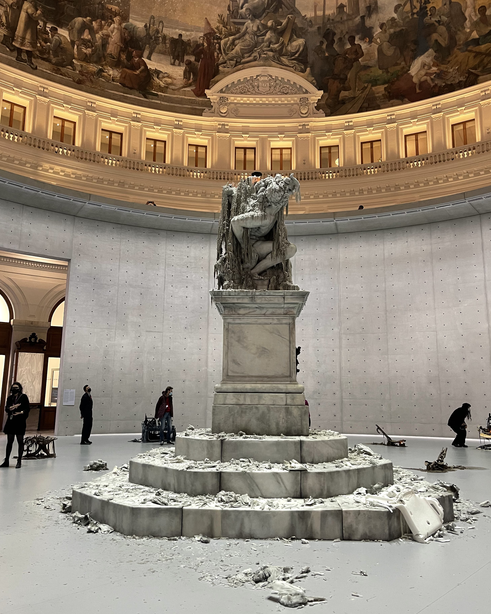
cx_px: 249
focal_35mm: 28
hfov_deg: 51.5
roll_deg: +0.2
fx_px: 509
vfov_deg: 62.2
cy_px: 308
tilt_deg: +9.8
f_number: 1.6
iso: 320
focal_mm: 5.1
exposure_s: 1/49
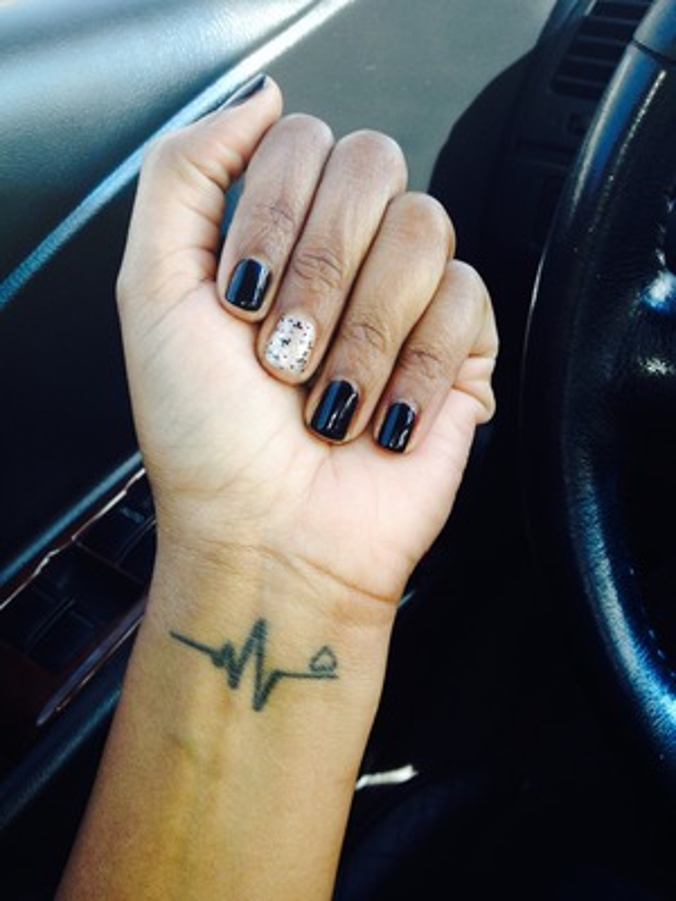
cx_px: 338
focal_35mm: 35
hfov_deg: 40.7
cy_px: 450
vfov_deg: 52.6
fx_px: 911
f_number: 2.4
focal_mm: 4.28
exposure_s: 1/177
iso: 50
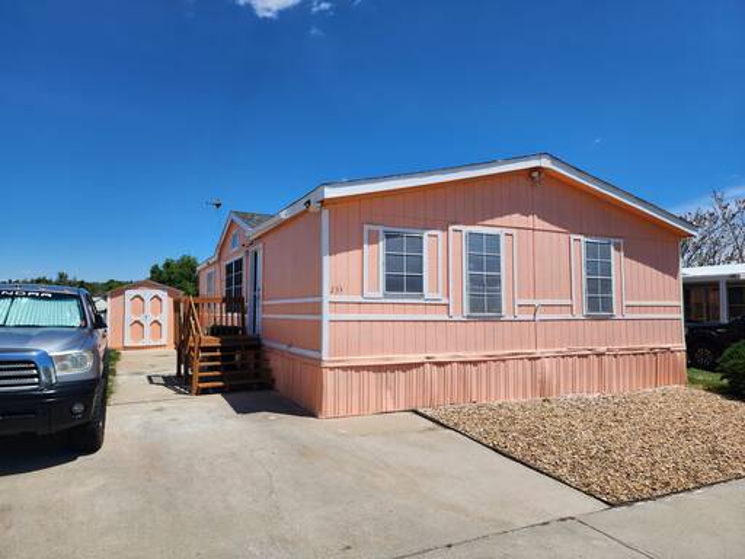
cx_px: 372
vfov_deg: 58.9
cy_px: 280
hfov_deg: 73.9
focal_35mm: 23
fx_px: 495
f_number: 1.8
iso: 12
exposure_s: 1/1714
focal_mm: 6.4
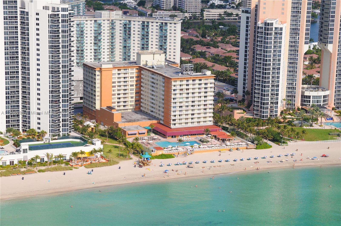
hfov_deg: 21.9
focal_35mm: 93
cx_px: 170
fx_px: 880
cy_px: 113
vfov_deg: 14.7
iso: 400
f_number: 8
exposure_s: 1/1000
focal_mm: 62
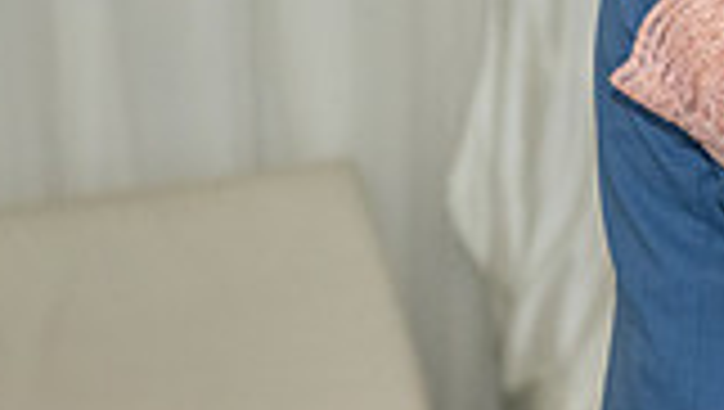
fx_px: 6516
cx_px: 1125
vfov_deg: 3.6
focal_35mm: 339
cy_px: 188
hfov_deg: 6.3
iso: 1000
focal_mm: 70
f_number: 2.8
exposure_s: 1/160
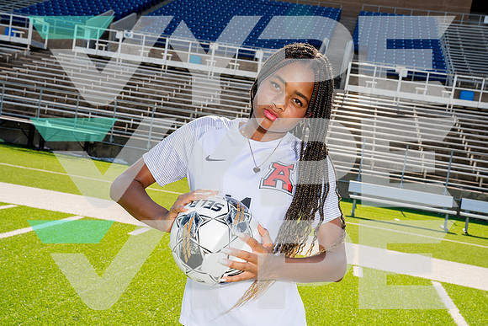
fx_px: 637
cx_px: 244
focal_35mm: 47
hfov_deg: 41.9
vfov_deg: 28.7
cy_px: 163
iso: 320
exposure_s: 1/250
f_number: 10
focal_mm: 47
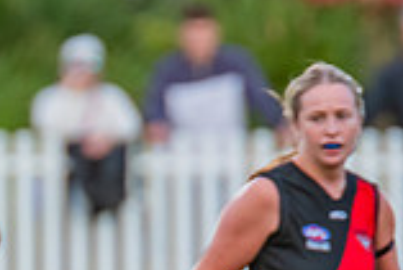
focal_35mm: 2368
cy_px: 572
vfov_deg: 0.6
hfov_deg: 0.9
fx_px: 26532
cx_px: -273
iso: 800
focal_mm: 420
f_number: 5
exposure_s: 1/800
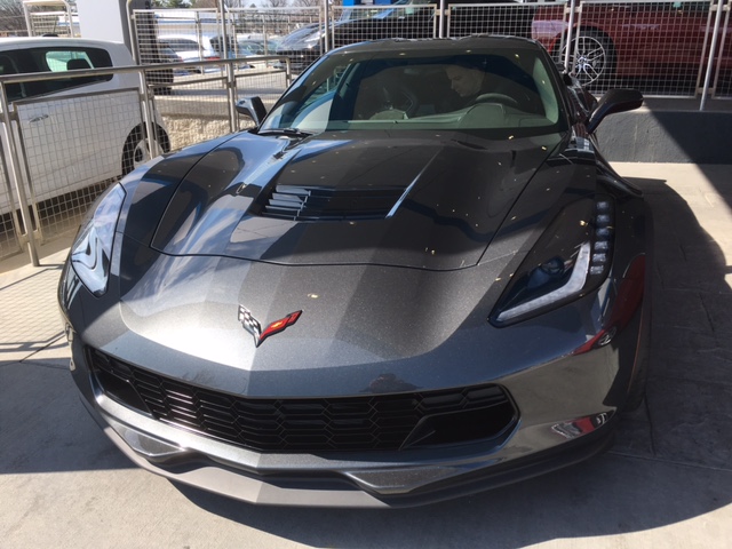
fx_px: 613
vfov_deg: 48.2
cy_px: 274
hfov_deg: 61.7
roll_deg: +0.0
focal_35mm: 29
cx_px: 366
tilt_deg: -22.0
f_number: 2.2
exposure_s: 1/769
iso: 25
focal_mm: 4.15
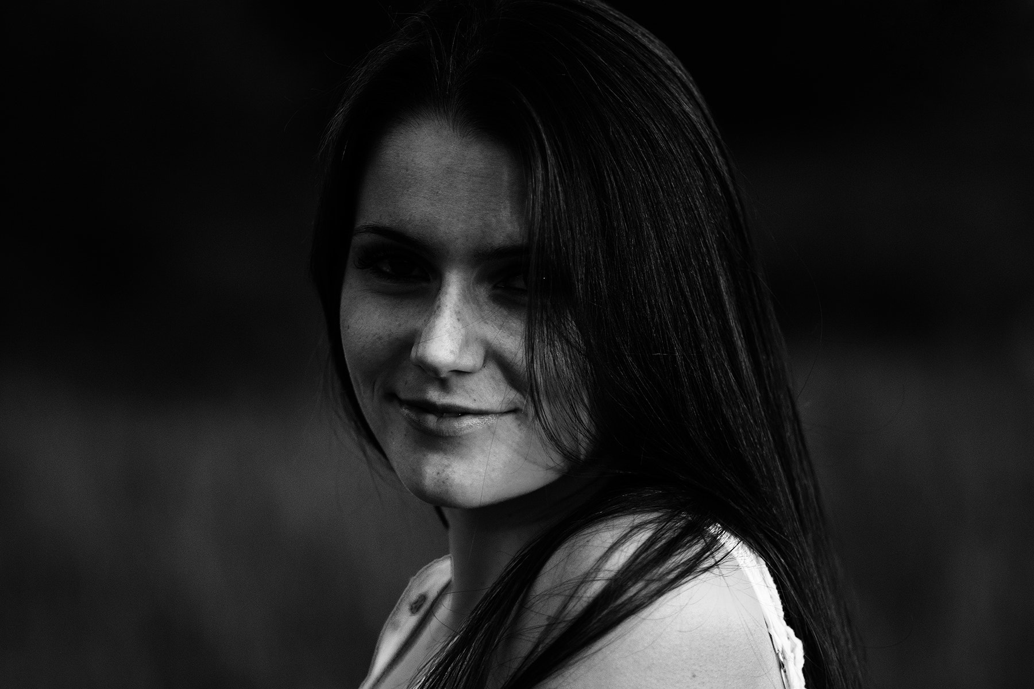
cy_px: 344
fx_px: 4739
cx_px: 517
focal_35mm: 165
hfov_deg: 12.5
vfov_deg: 8.3
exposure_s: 1/500
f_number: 2.8
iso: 400
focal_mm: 110
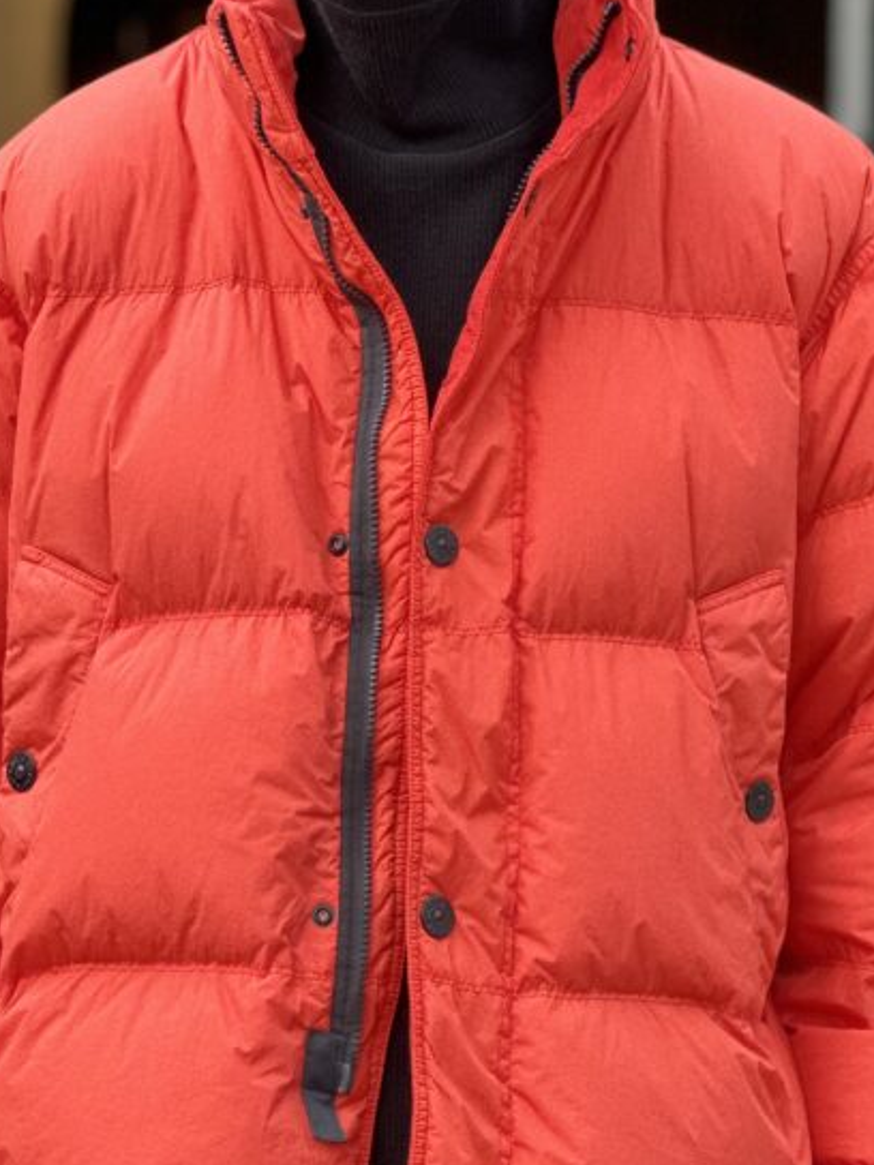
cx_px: 416
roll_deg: -0.3
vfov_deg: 13.6
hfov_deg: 10.2
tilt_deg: -4.3
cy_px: 876
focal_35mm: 145
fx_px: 4881
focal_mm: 9
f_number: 2.8
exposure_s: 1/121
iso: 100
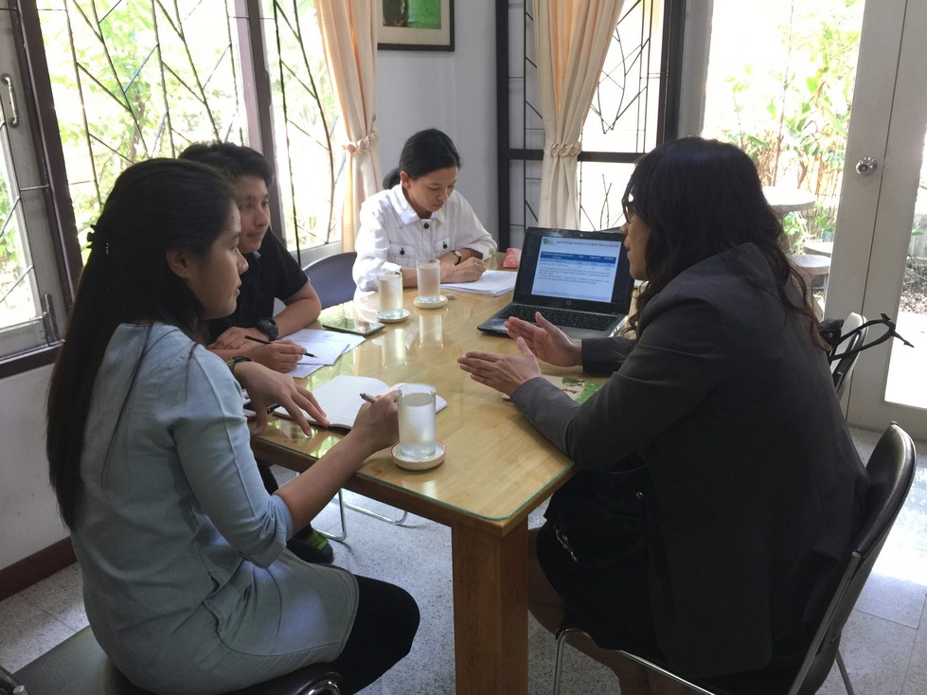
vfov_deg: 48.2
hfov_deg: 61.7
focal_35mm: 29
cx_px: 464
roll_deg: +0.3
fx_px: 777
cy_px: 348
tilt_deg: -18.0
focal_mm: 4.15
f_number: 2.2
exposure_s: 1/17
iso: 50
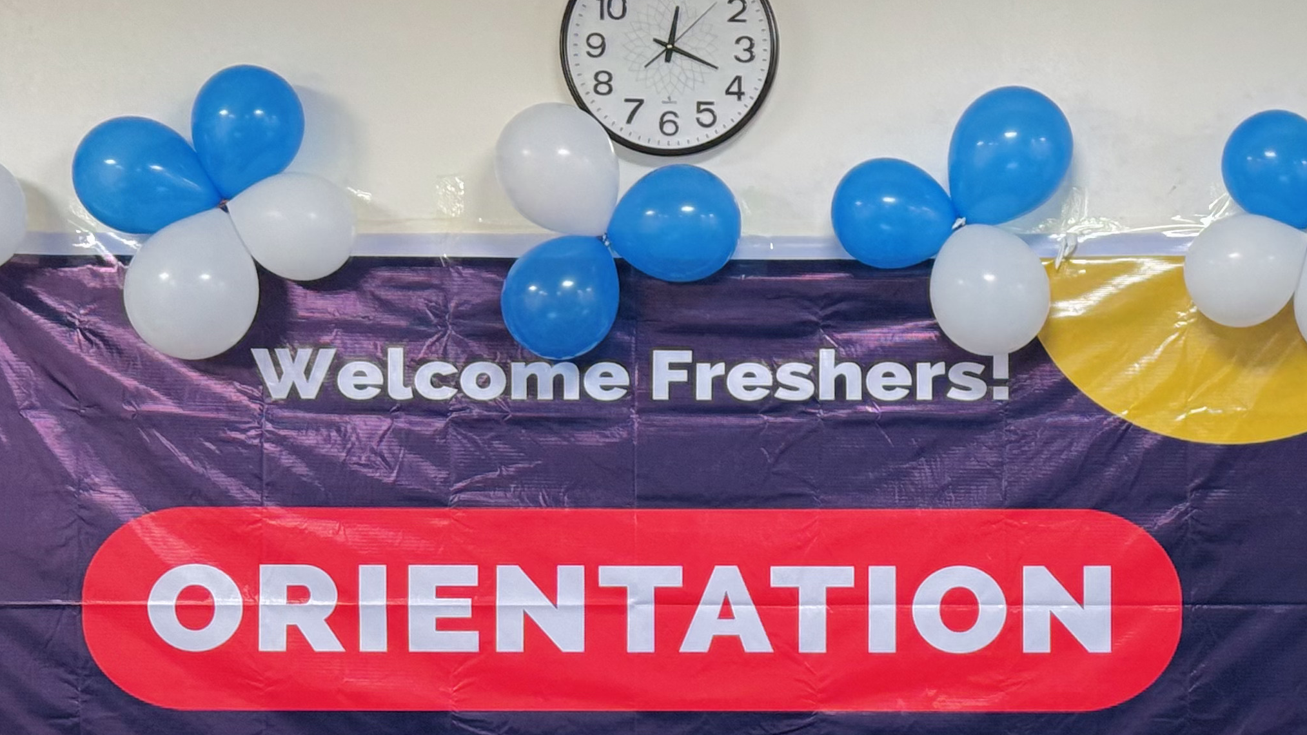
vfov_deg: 11.6
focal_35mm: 104
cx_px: 1091
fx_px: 3604
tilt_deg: +0.0
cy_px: 676
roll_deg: +1.2
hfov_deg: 20.3
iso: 80
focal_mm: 6.76
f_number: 1.78
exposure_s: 1/50
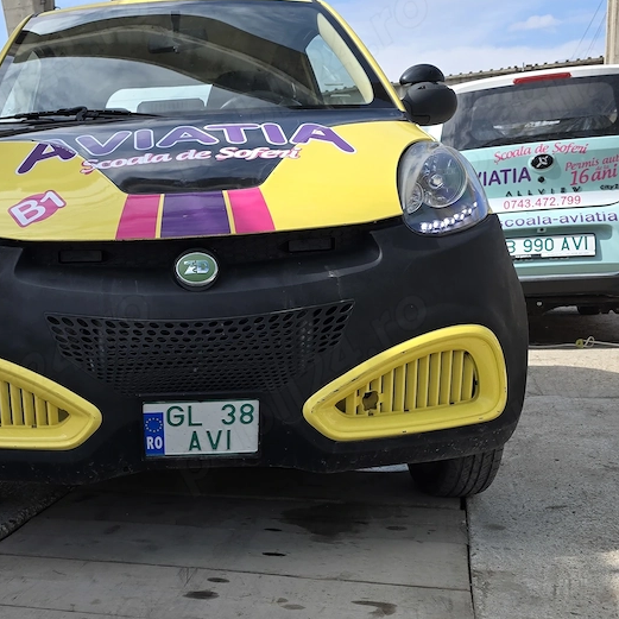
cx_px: 160
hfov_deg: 41.7
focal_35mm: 39
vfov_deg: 42.3
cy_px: 410
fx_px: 789
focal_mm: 6.3
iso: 80
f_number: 1.7
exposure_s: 1/3493
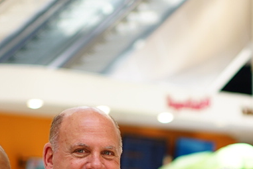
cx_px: 220
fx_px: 1639
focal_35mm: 233
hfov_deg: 8.8
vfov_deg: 5.8
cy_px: 308
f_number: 1.8
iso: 100
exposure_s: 1/80
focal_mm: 55
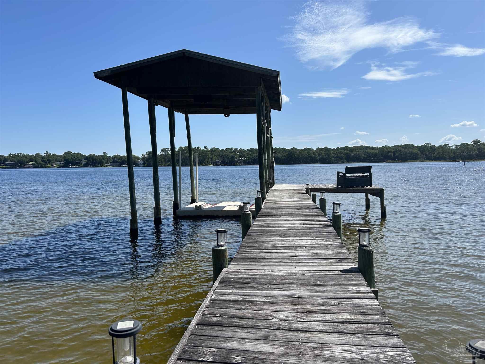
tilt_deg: -4.2
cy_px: 182
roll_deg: +1.1
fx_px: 364
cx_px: 242
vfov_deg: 53.1
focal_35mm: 26
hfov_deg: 67.3
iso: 50
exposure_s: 1/5882
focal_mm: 5.7
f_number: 1.5
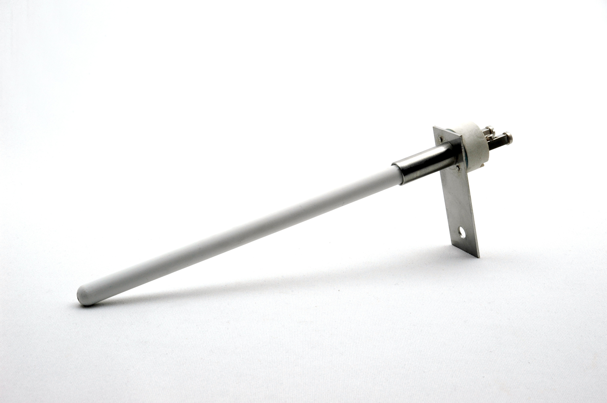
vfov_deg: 18.9
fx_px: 1213
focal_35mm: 72
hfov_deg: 28.1
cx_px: 304
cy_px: 202
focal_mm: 48
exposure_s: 1/350
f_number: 27
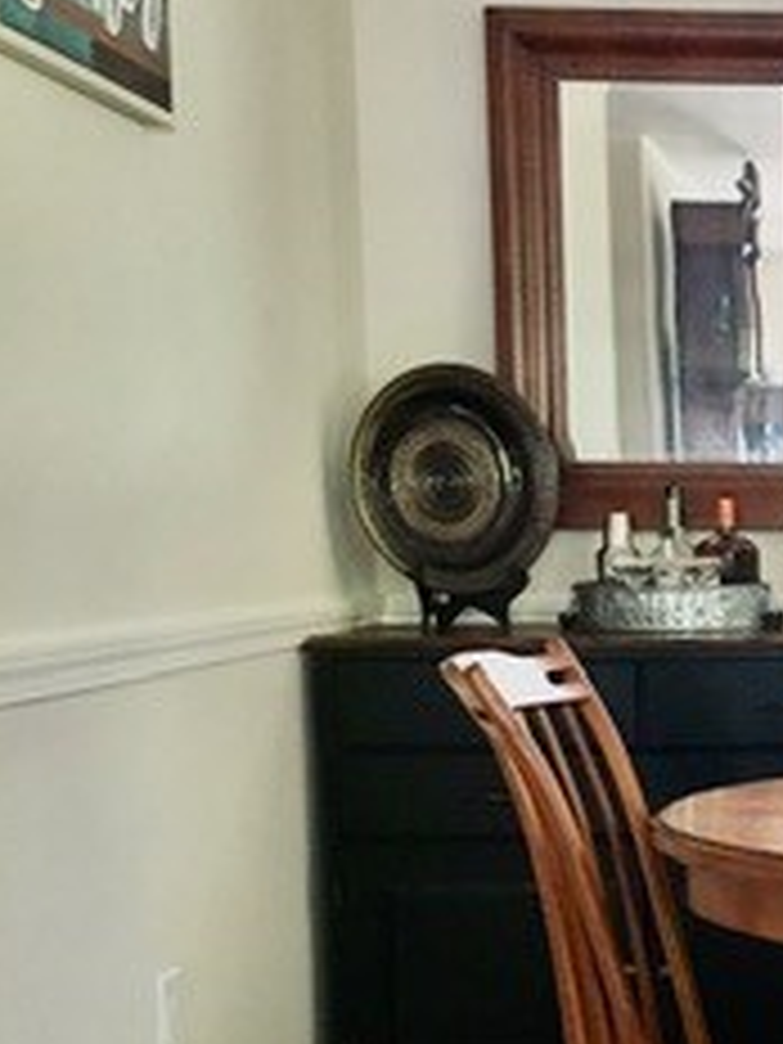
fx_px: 2413
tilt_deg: -6.7
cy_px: 855
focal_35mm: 80
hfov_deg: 17.2
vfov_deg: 24.0
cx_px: 1062
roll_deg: +1.3
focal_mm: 4.15
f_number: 2.2
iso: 200
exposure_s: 1/24
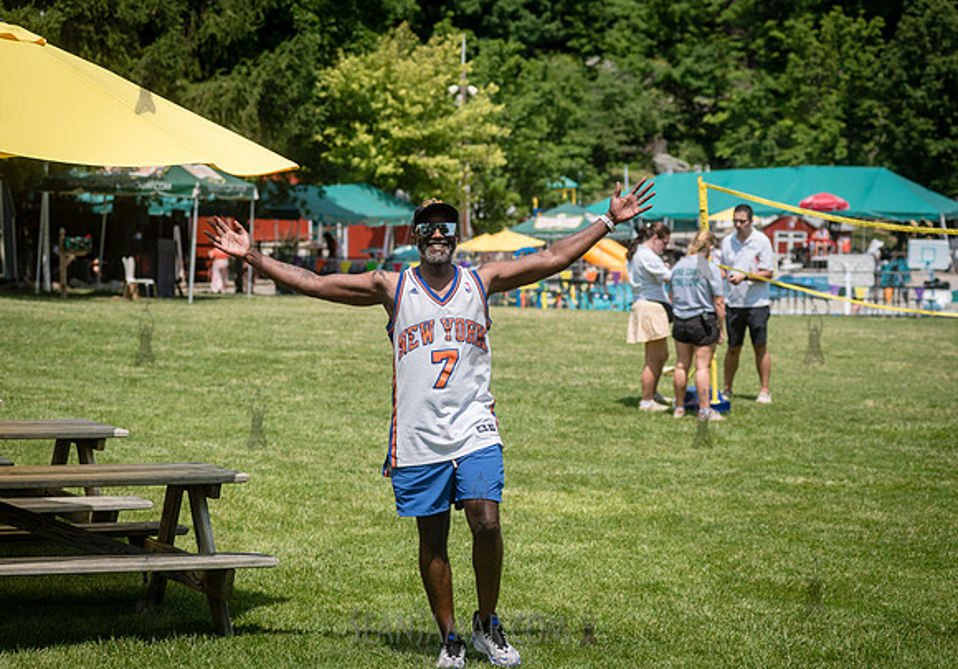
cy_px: 309
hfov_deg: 21.0
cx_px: 459
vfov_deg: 14.8
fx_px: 2578
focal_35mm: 95
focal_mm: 86
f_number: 4
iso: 400
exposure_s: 1/4000
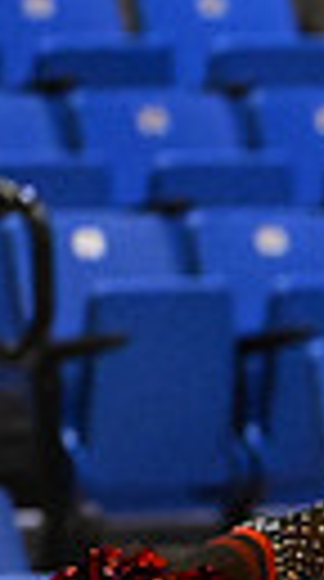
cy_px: 791
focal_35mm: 1416
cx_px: 1120
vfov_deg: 1.5
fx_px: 21755
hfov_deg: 0.9
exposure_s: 1/1000
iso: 8000
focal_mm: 200
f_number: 2.8
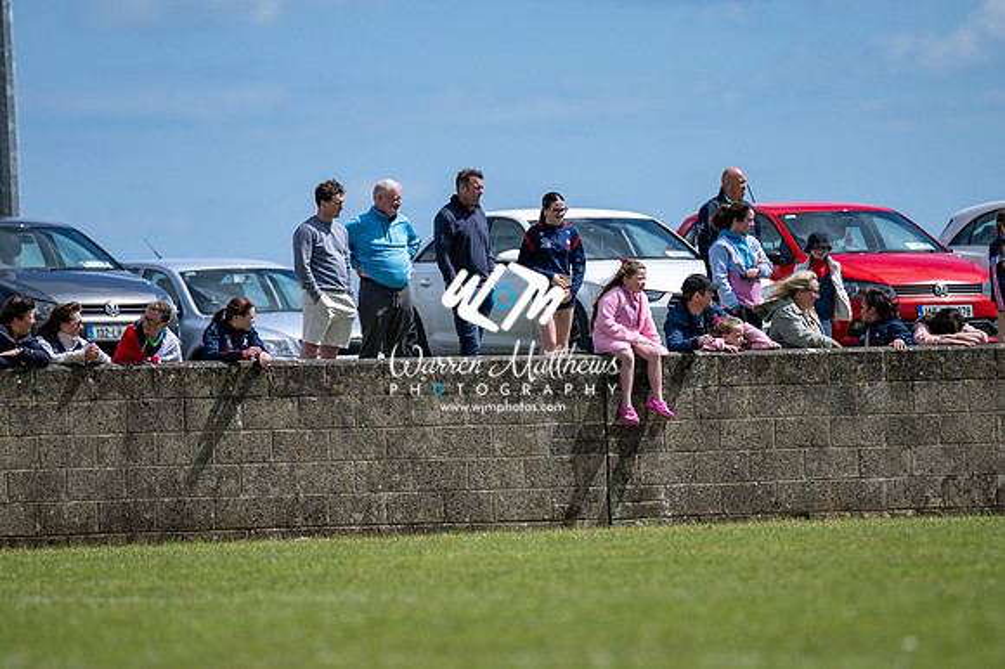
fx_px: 12555
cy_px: 334
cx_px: 502
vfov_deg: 3.1
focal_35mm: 450
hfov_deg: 4.6
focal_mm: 300
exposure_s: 1/3200
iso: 100
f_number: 2.8
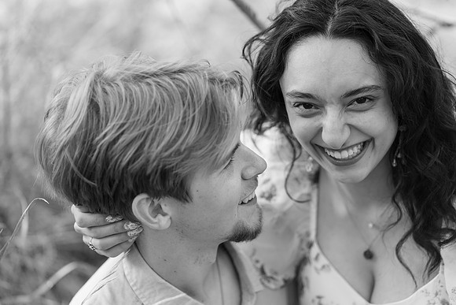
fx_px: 1077
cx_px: 228
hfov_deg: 23.9
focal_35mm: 85
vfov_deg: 16.1
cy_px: 152
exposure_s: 1/160
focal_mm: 85
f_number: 2.5
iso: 800
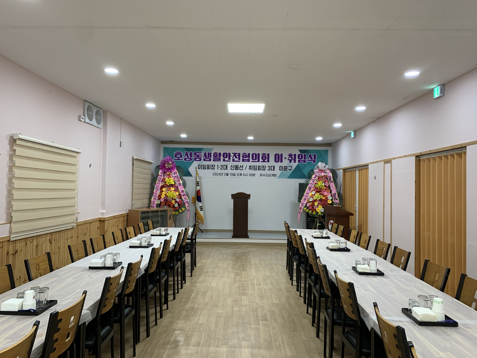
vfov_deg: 53.1
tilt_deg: +1.2
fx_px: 358
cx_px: 238
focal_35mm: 26
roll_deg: -1.7
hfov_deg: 67.3
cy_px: 179
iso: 100
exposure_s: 1/60
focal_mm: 4.25
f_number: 1.8
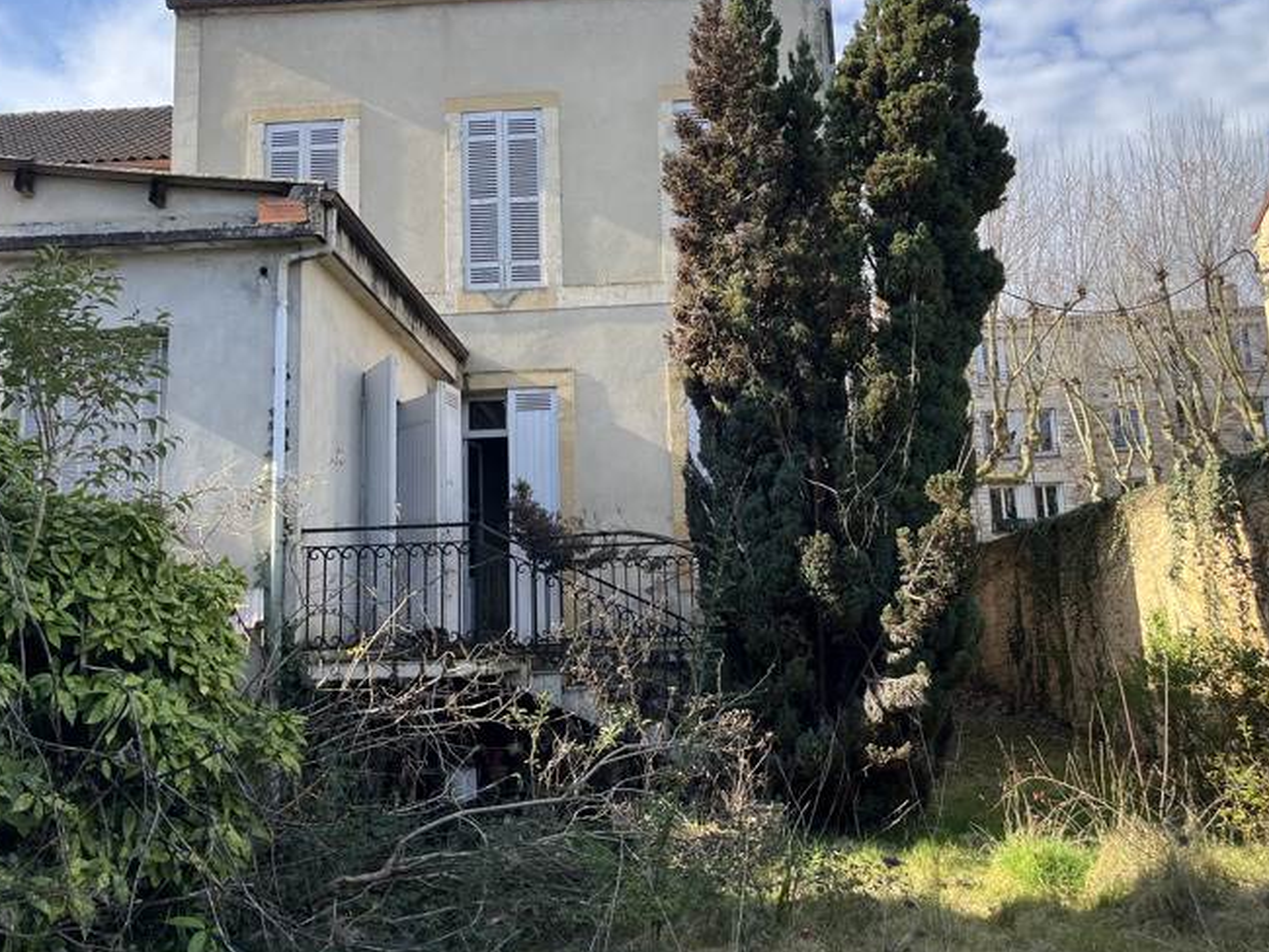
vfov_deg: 44.0
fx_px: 1174
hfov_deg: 56.8
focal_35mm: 32
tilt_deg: +10.2
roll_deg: +2.3
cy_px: 402
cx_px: 627
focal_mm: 5.1
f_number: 1.6
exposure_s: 1/1175
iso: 50
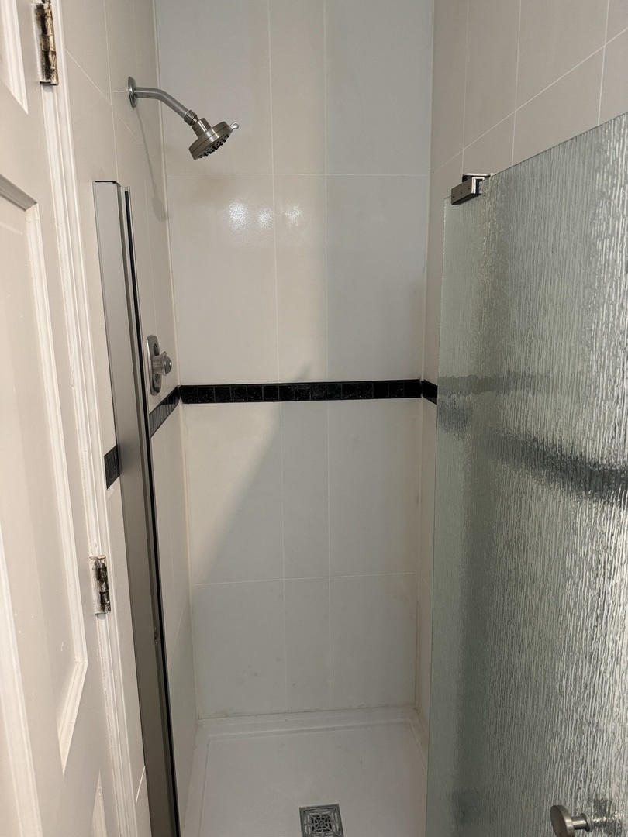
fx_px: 581
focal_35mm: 24
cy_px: 418
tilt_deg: -11.8
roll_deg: +0.5
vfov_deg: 71.6
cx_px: 314
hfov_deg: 56.8
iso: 320
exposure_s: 1/60
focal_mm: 6.76
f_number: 1.78
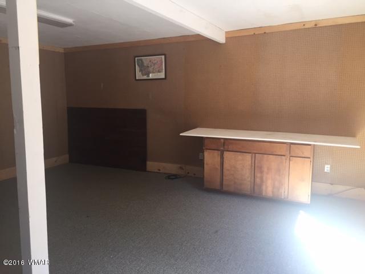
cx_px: 182
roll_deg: +0.0
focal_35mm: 29
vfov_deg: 48.2
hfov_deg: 61.7
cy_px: 137
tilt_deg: -10.2
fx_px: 306
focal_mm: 4.15
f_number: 2.2
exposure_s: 1/30
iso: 40
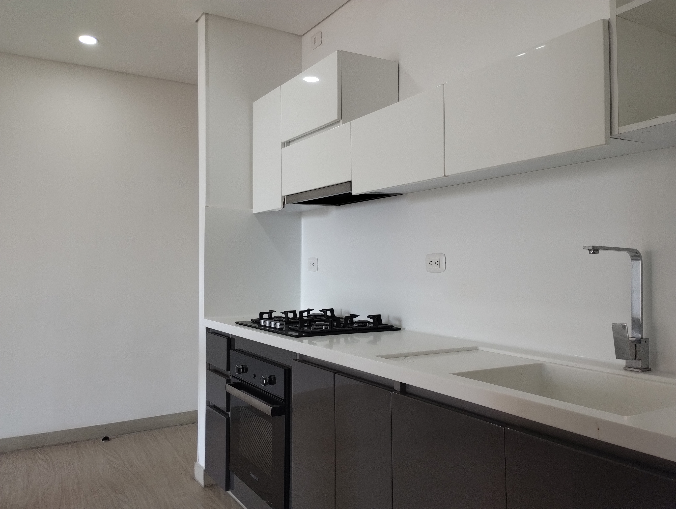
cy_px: 254
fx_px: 548
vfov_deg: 49.9
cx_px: 338
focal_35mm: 28
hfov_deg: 63.4
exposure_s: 1/60
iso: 288
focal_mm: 4.27
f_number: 1.8
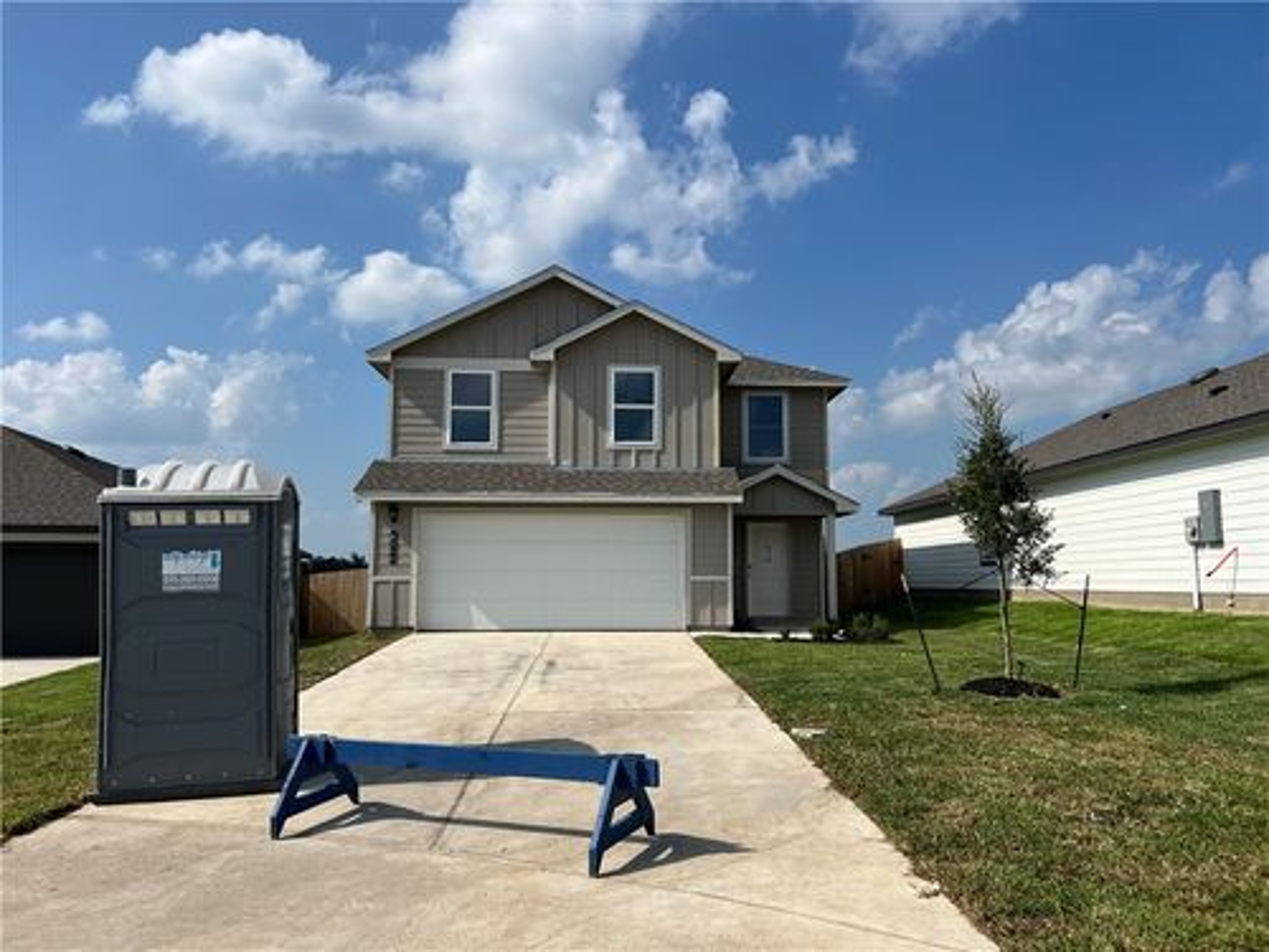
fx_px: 953
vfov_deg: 53.1
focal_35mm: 26
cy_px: 476
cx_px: 634
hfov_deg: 67.3
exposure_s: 1/7463
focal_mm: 5.7
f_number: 1.5
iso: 50
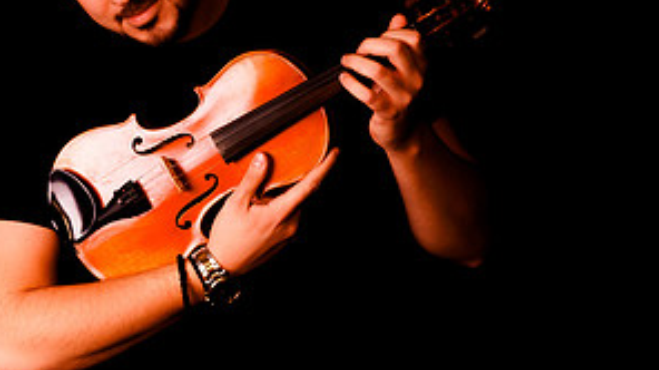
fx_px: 2130
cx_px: 224
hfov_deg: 17.5
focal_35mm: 122
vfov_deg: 9.9
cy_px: 188
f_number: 6.3
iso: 100
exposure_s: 1/250
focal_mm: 45
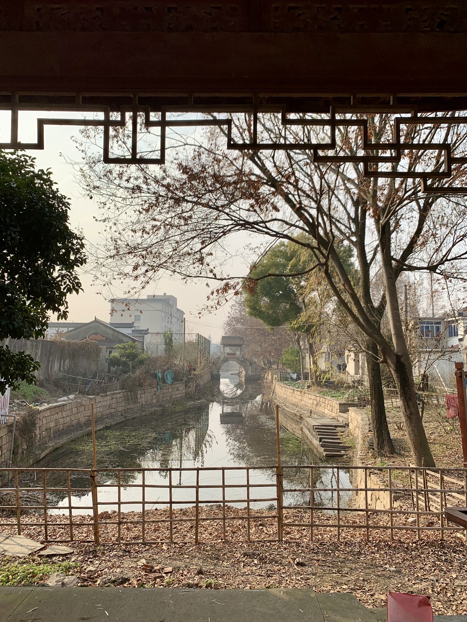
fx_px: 468
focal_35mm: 26
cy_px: 311
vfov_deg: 67.3
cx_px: 234
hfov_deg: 53.1
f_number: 1.8
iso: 25
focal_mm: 4.25
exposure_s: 1/1661
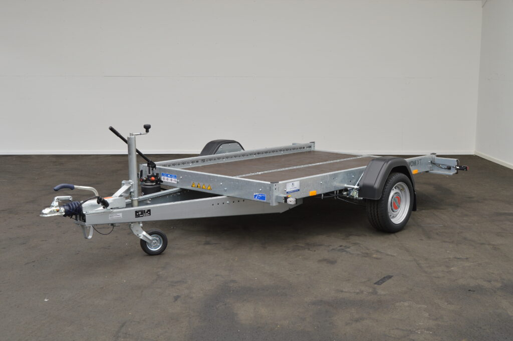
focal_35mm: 48
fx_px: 683
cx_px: 256
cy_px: 170
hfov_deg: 41.1
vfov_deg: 28.0
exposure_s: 1/3
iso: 100
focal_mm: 32
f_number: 9
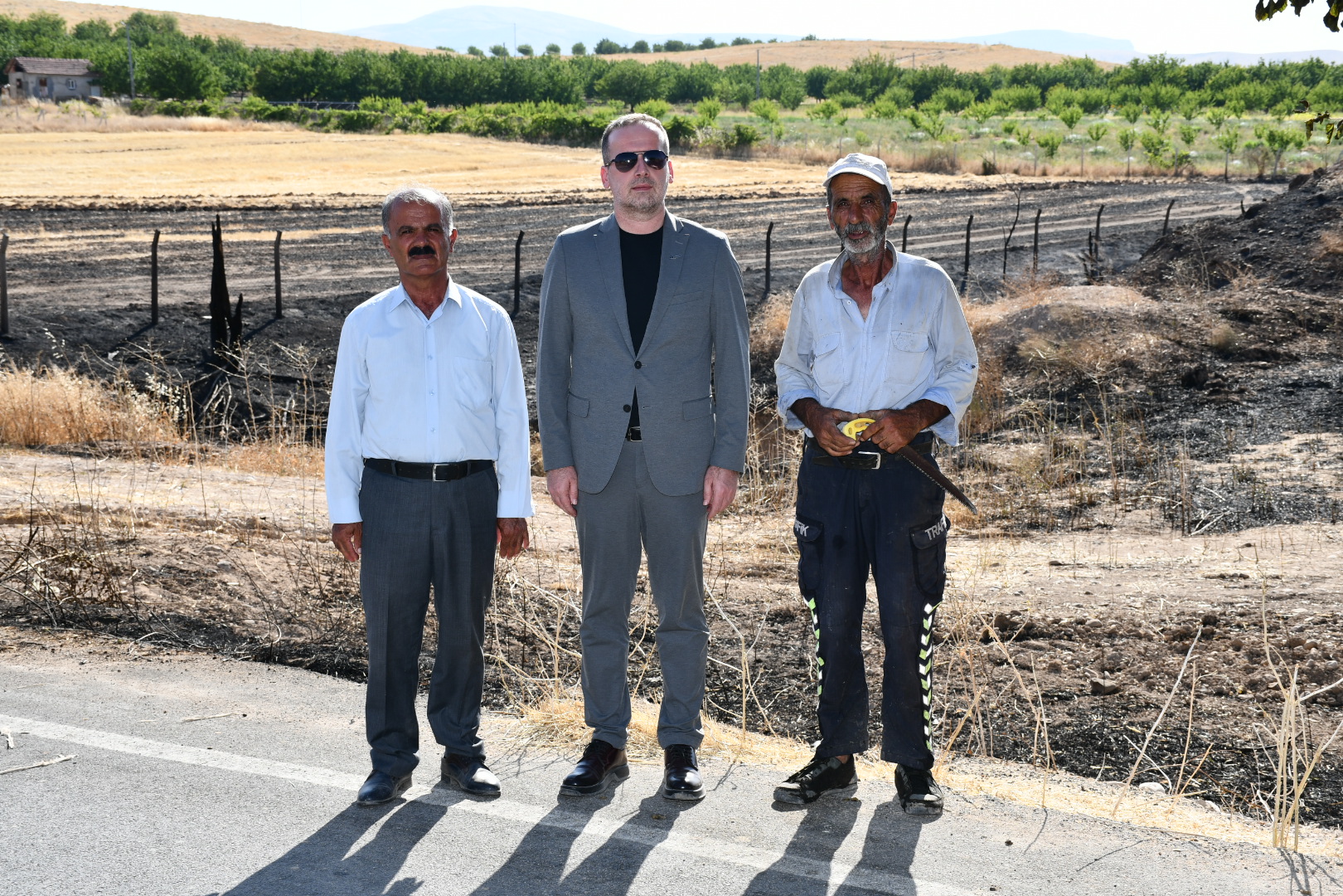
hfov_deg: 38.2
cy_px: 448
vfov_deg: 26.0
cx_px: 672
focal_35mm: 52
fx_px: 1940
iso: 100
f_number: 7.1
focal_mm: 35
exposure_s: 1/200
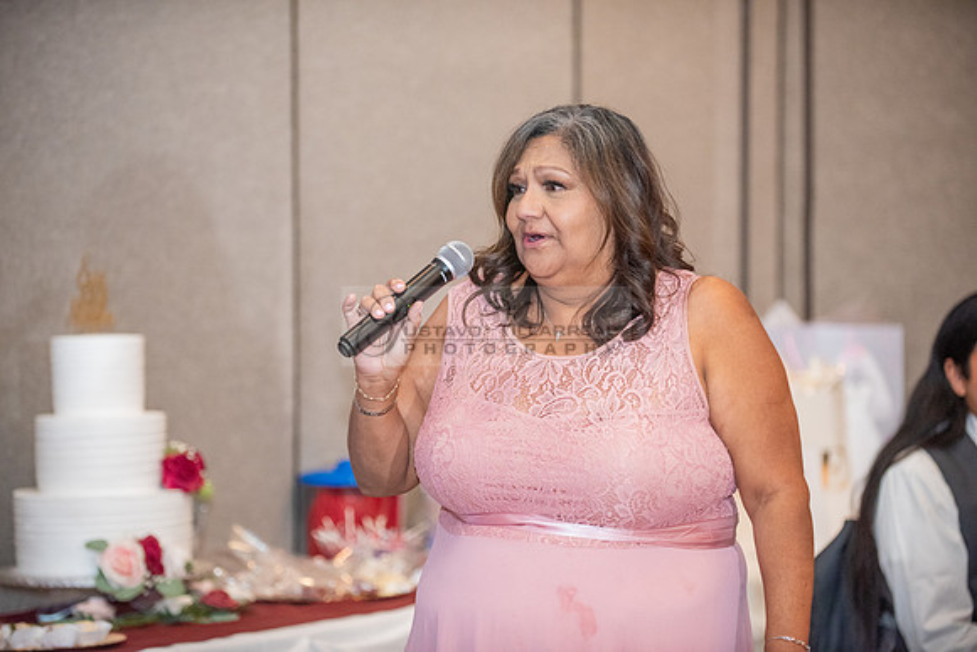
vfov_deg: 10.6
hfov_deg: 15.8
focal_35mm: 130
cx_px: 488
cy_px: 326
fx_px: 3529
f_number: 2.8
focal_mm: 130
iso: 3200
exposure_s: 1/250
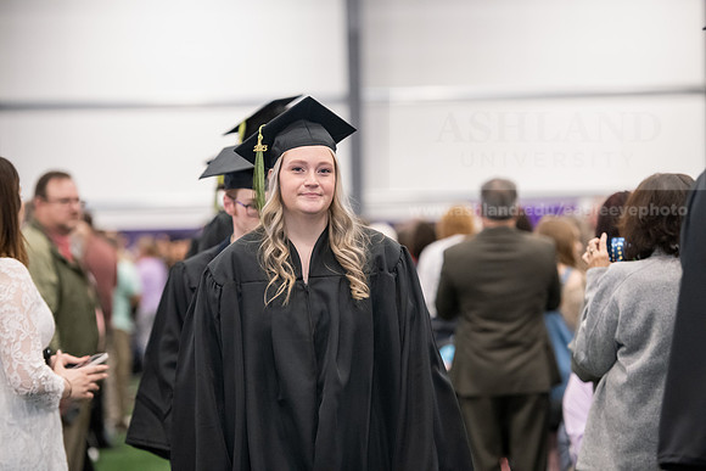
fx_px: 2648
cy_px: 236
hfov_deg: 15.2
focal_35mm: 135
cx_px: 353
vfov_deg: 10.2
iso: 3200
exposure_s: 1/200
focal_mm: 135
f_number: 3.2
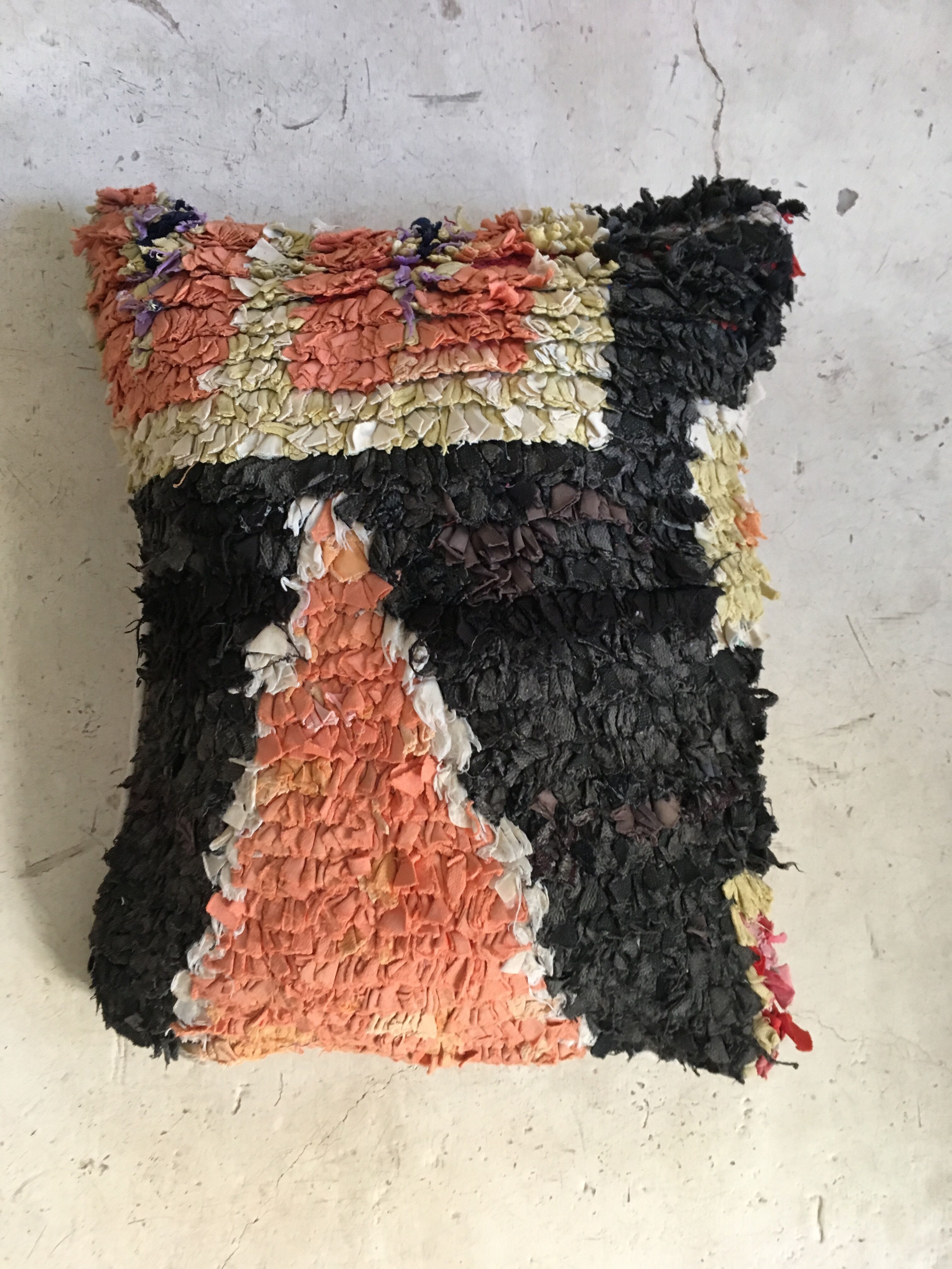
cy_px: 634
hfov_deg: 48.2
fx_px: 1063
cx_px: 476
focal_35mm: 29
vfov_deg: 61.7
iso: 160
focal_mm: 4.15
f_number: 2.2
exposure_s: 1/33
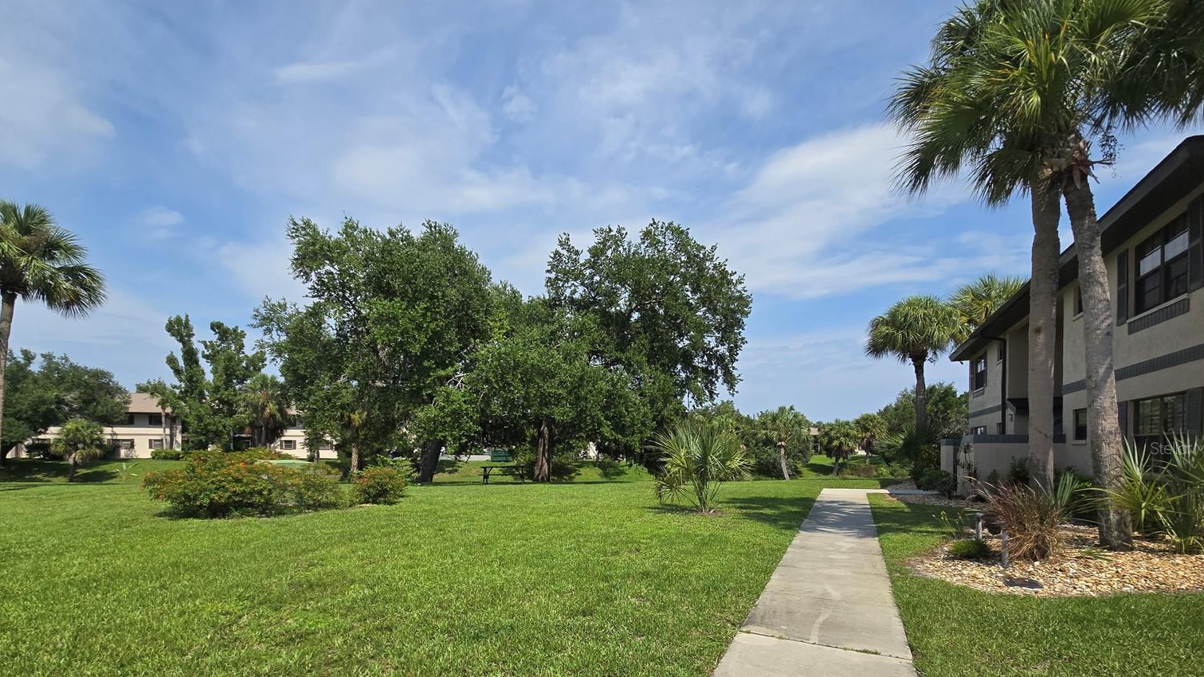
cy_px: 448
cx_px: 588
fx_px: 479
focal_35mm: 15
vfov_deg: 68.7
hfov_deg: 103.0
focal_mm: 2.2
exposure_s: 1/3768
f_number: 2.2
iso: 50
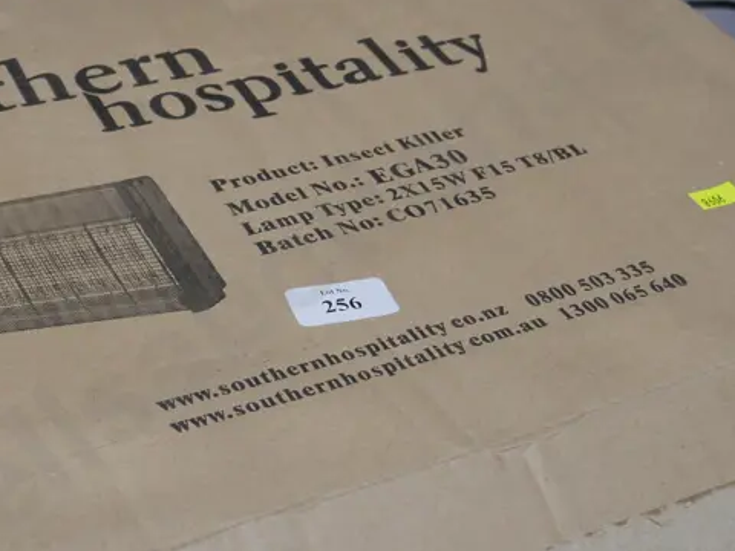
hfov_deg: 30.0
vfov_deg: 22.9
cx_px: 245
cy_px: 310
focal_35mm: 64
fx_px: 1359
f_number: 4
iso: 200
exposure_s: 1/125
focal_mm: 15
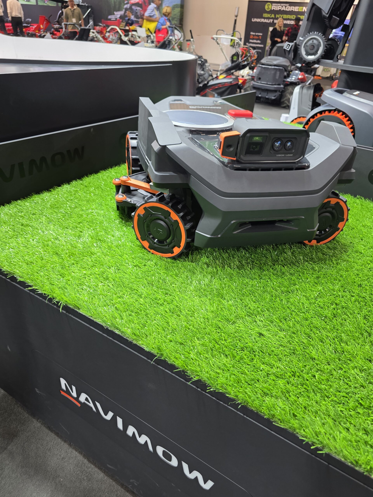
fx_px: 330
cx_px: 186
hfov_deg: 58.9
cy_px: 248
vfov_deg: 73.9
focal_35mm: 23
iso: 125
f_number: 1.7
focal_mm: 6.3
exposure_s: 1/100
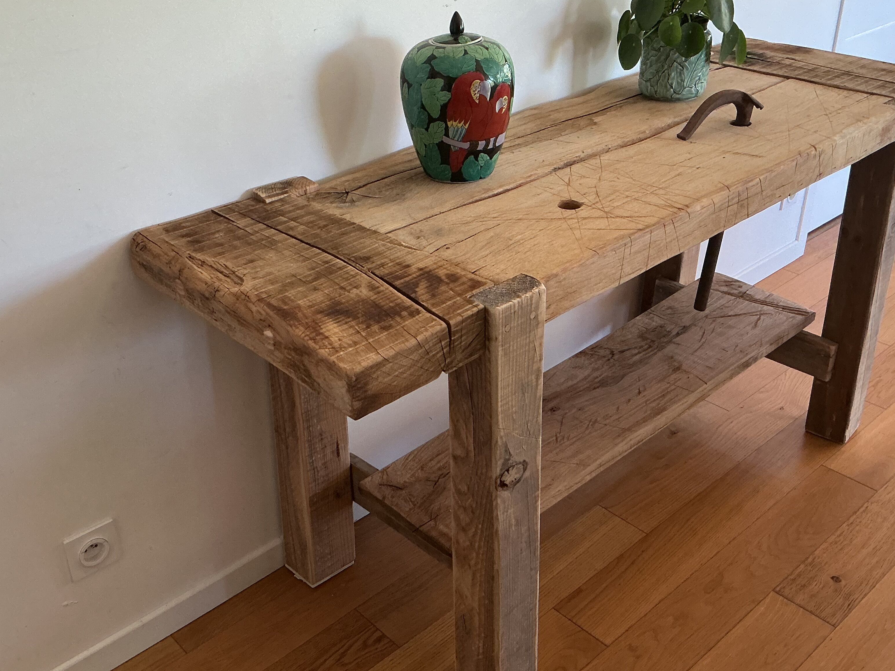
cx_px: 418
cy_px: 339
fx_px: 983
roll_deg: +2.0
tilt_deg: -30.0
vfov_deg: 37.7
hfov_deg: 48.9
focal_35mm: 38
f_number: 1.8
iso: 125
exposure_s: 1/60
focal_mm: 3
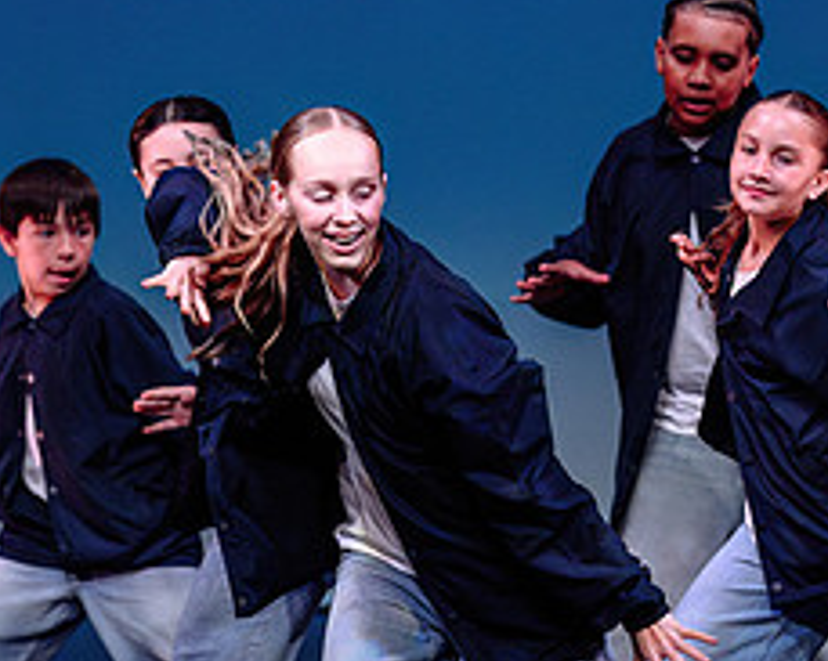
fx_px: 10019
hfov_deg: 4.7
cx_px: 396
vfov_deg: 3.8
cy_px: 310
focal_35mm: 409
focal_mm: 140
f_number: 2.8
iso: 1600
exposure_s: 1/640
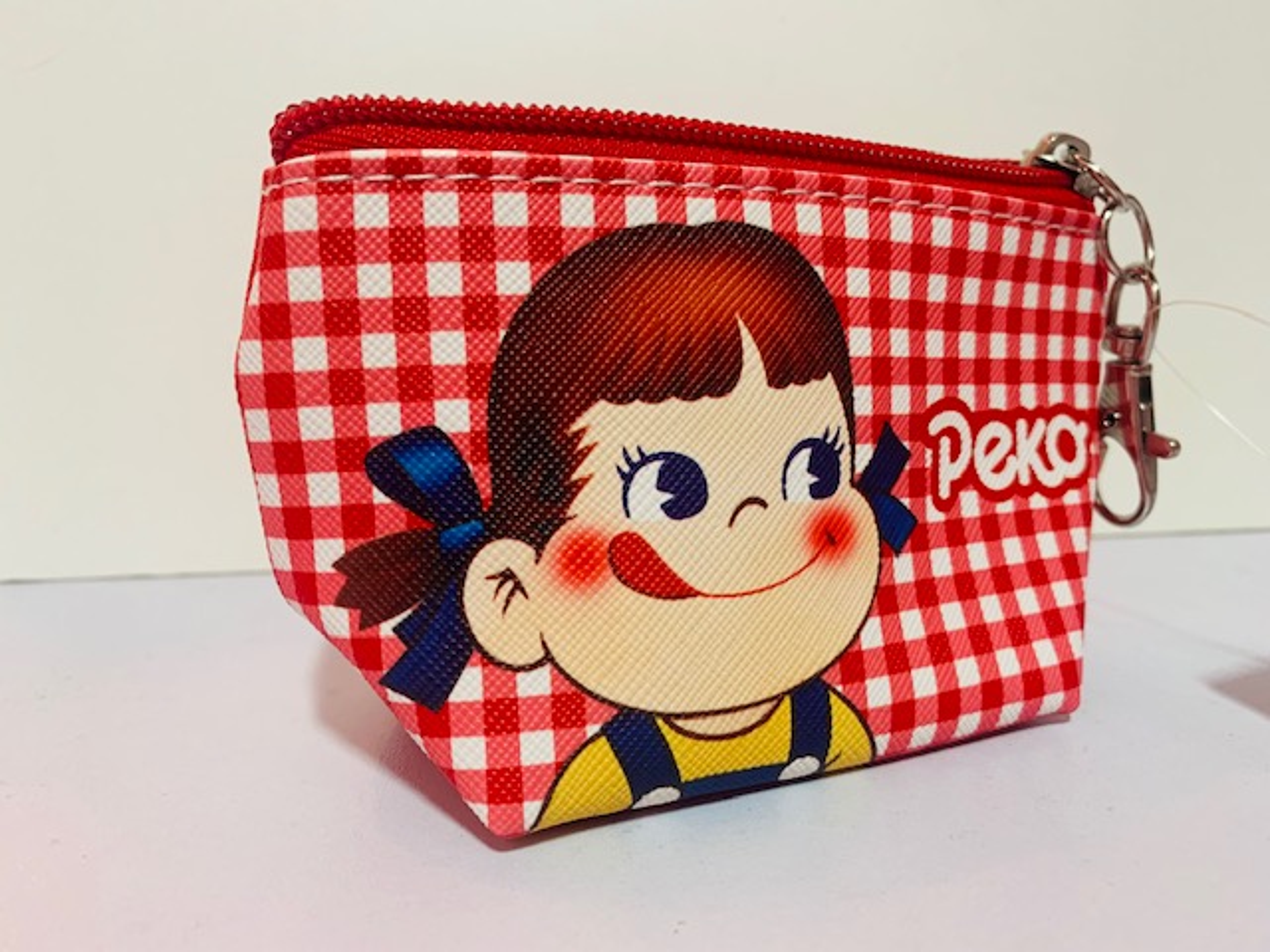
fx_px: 954
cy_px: 476
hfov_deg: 67.3
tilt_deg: -11.9
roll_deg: +0.1
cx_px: 635
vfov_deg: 53.1
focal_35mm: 26
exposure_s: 1/50
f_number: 1.8
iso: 160
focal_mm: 4.25
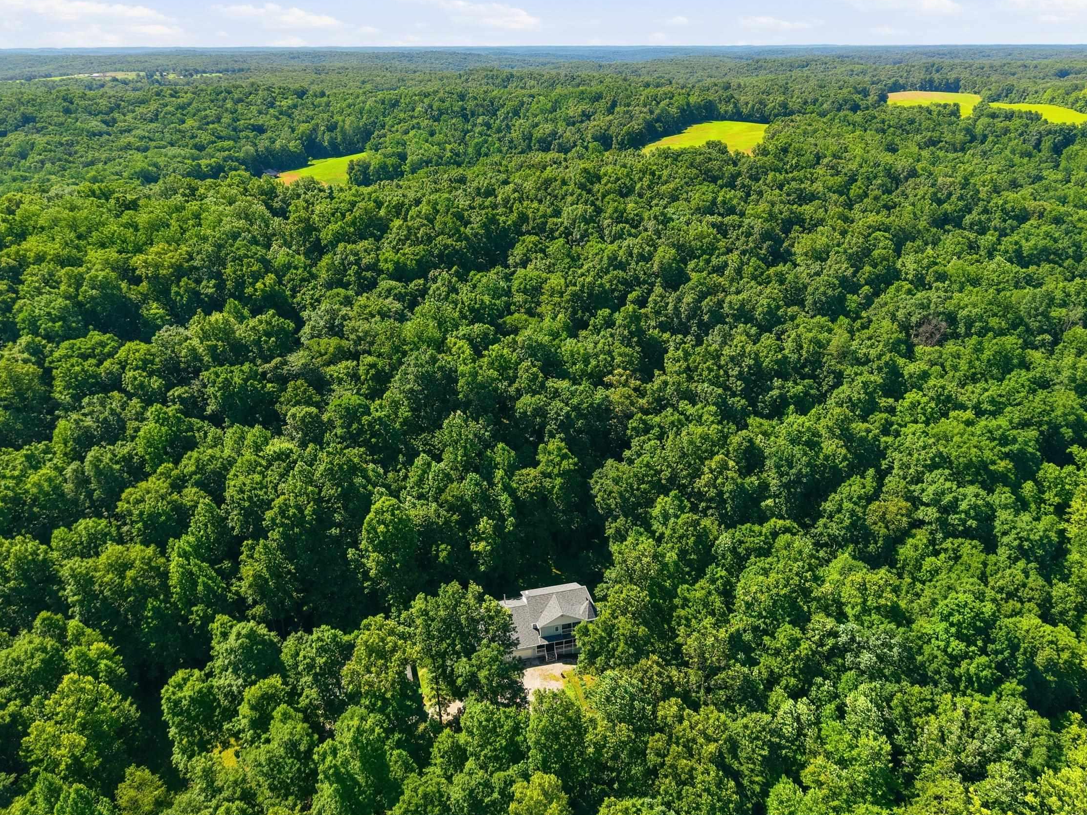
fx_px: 848
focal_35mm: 27
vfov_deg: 51.3
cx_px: 556
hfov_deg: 65.3
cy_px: 381
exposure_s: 1/4000
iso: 310
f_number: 1.8
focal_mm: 8.7
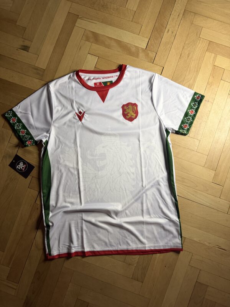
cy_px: 154
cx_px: 115
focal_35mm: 24
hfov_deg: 56.8
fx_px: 213
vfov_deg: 71.6
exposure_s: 1/50
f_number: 1.78
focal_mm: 6.76
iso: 250
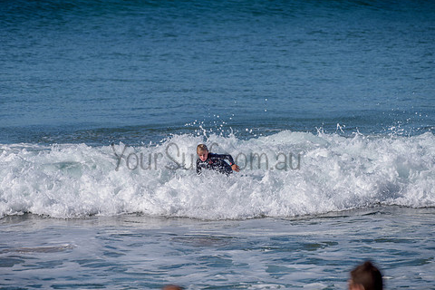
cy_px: 149
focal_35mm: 604
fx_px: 7298
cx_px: 205
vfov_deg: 2.3
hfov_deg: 3.4
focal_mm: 500
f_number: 5.6
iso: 100
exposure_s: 1/2000
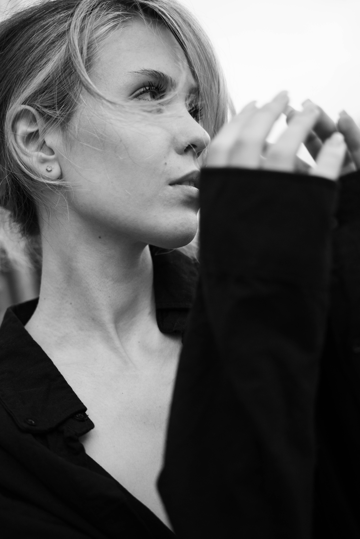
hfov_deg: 31.2
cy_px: 270
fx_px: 645
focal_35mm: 43
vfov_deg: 45.4
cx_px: 180
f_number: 2.8
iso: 1600
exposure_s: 1/640
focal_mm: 43
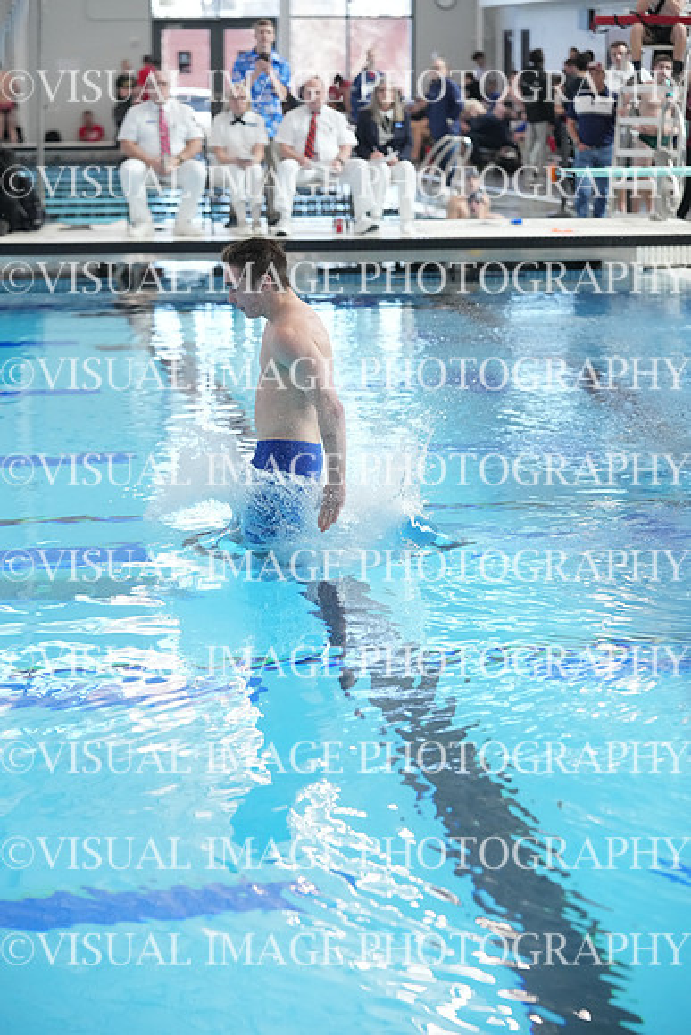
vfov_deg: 19.1
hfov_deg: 12.8
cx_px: 346
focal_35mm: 107
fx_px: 3079
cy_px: 518
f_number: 4
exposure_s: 1/1600
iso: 4000
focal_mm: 107
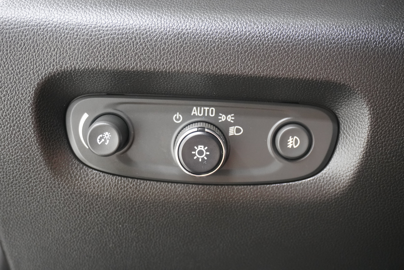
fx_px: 550
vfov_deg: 27.5
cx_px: 202
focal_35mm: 49
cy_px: 135
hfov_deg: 40.3
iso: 4000
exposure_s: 1/60
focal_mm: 33
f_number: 5
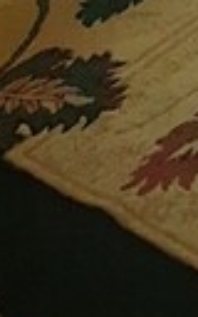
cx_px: 483
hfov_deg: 10.3
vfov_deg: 12.7
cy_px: -520
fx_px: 950
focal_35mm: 110
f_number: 2.2
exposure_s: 1/33
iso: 200
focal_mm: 1.74
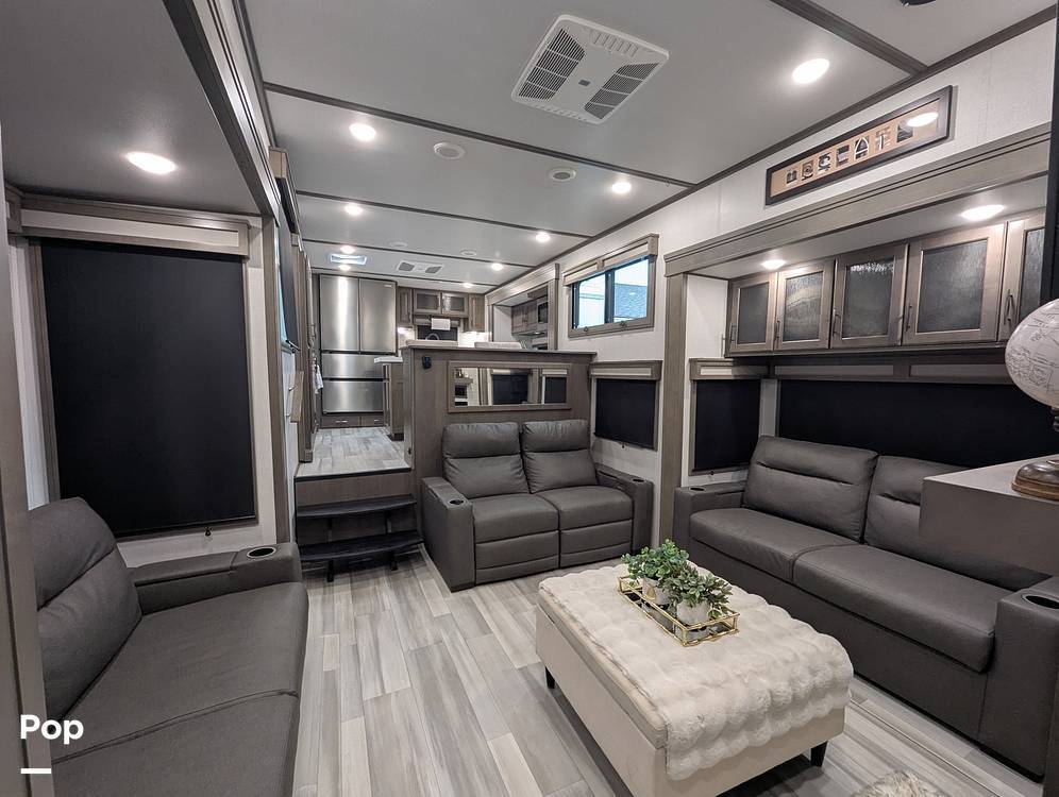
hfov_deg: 106.1
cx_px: 530
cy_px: 398
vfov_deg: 90.1
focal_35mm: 13
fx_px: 398
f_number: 2.2
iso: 75
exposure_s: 1/23.8
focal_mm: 1.95
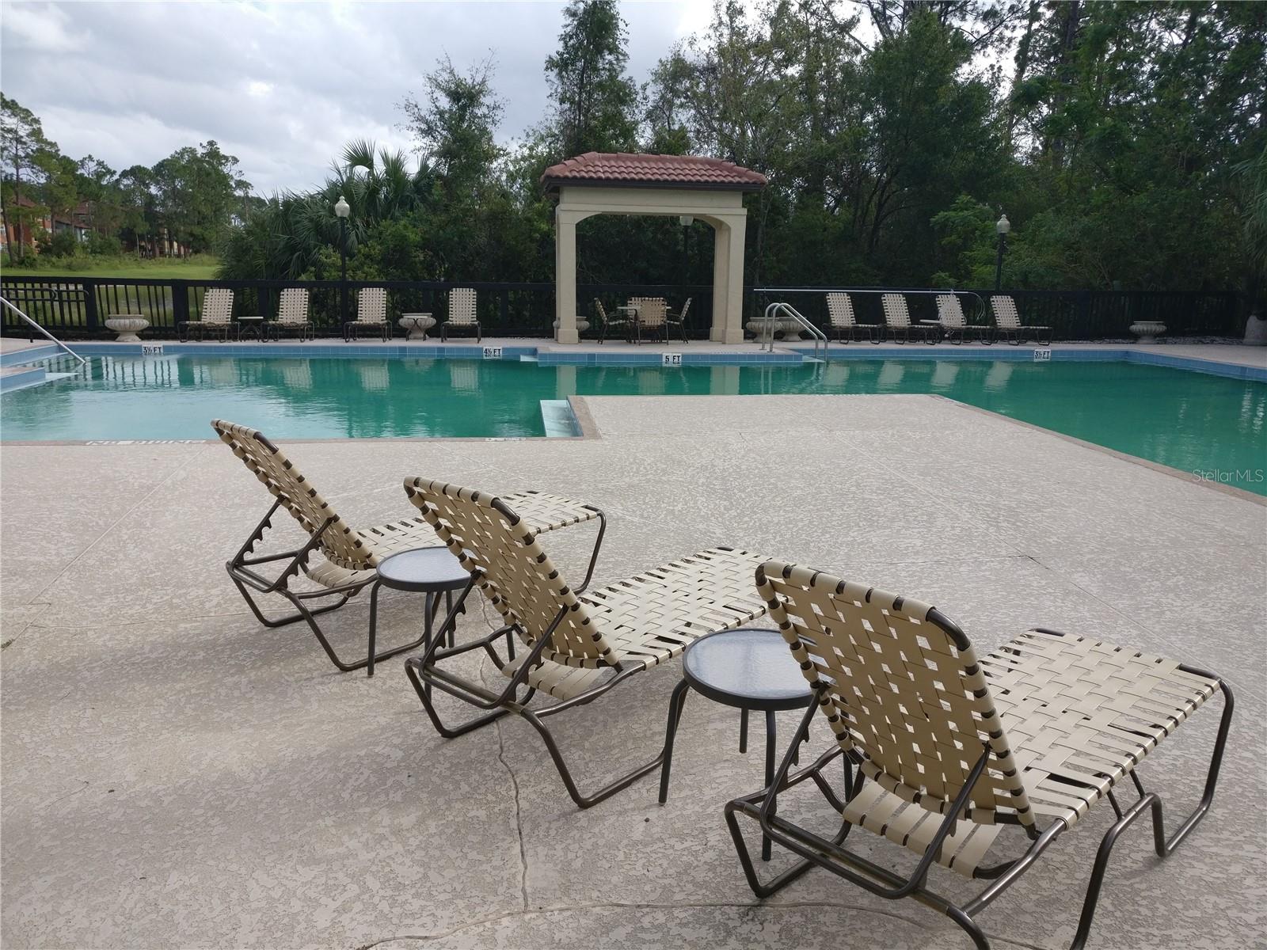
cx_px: 634
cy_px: 475
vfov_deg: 49.7
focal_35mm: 28
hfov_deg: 63.4
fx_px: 1025
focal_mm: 4.26
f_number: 2
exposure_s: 1/671
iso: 100
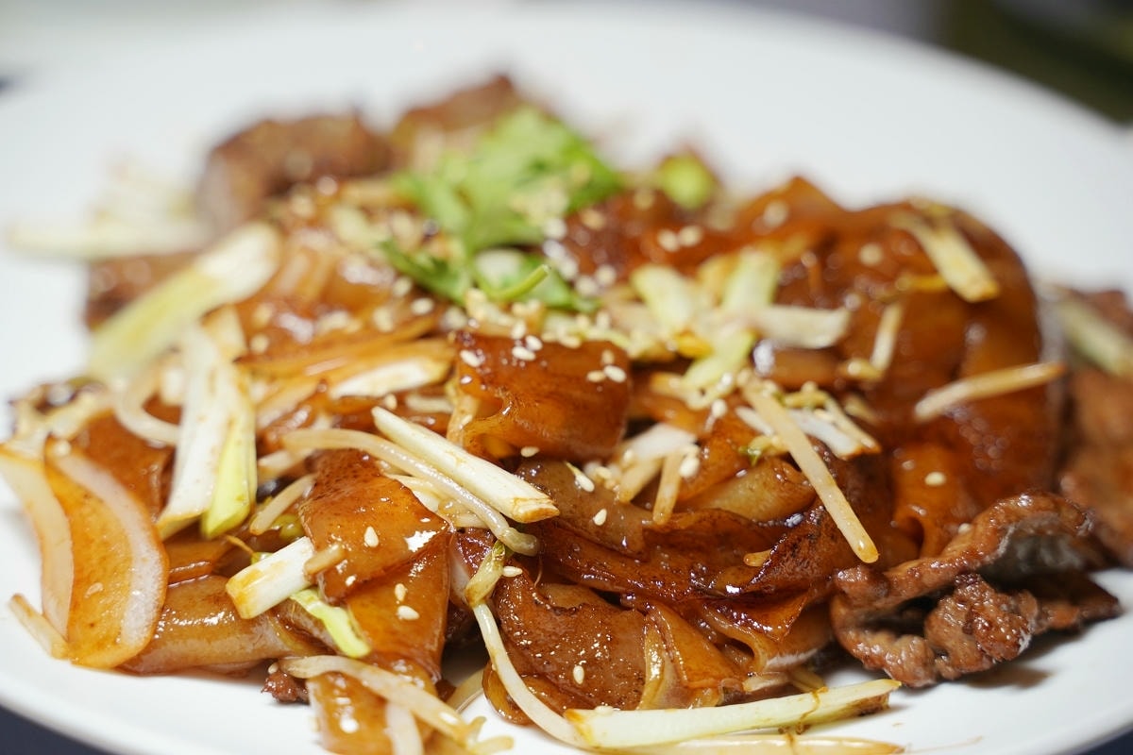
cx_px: 566
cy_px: 378
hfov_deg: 27.0
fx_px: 2360
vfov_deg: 18.2
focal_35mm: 75
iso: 250
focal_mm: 75
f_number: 4
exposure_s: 1/80
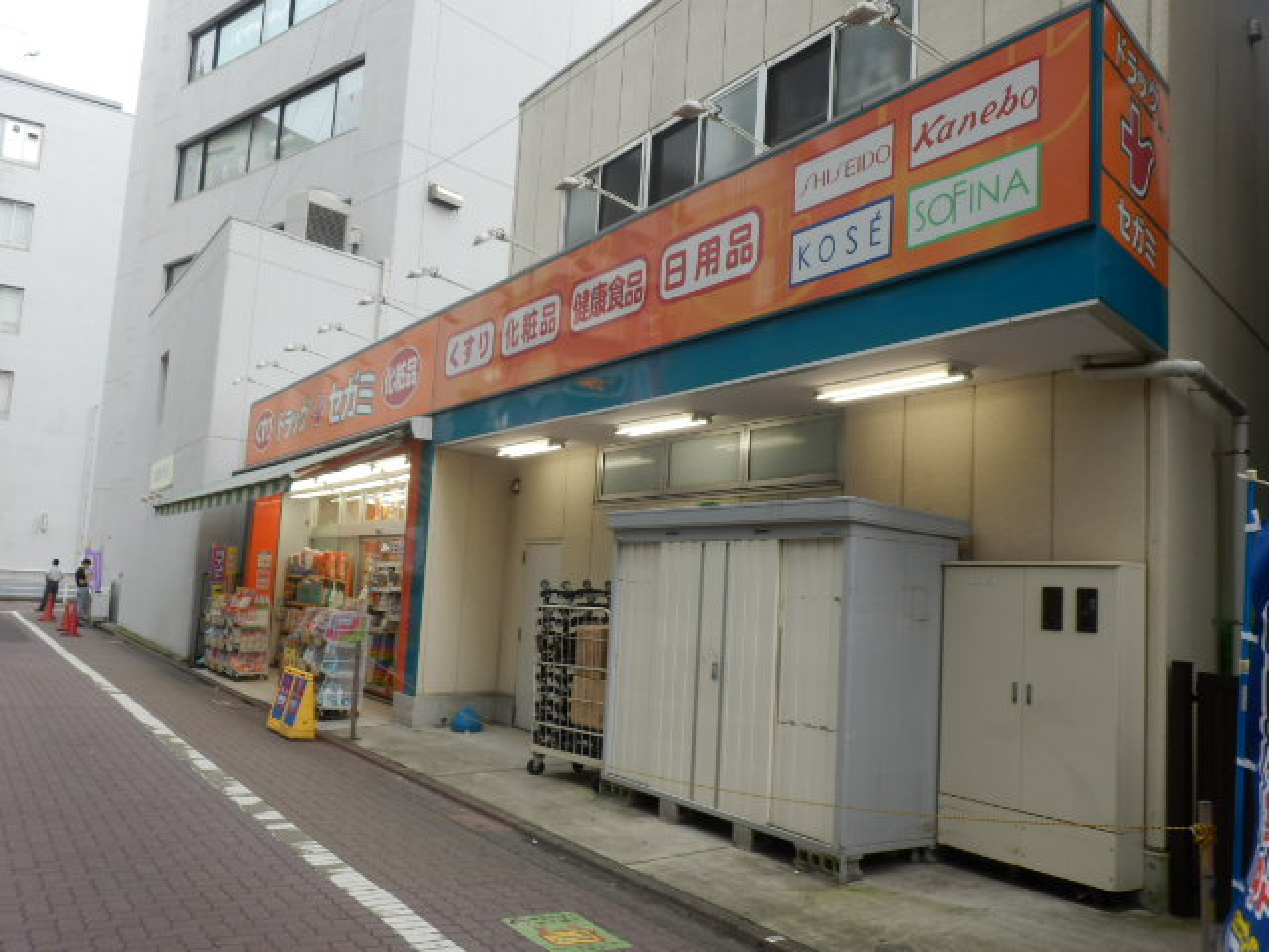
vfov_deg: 42.9
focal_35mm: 33
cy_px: 476
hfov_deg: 55.4
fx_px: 1210
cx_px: 634
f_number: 3.7
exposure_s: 1/60
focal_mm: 5.9
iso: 80
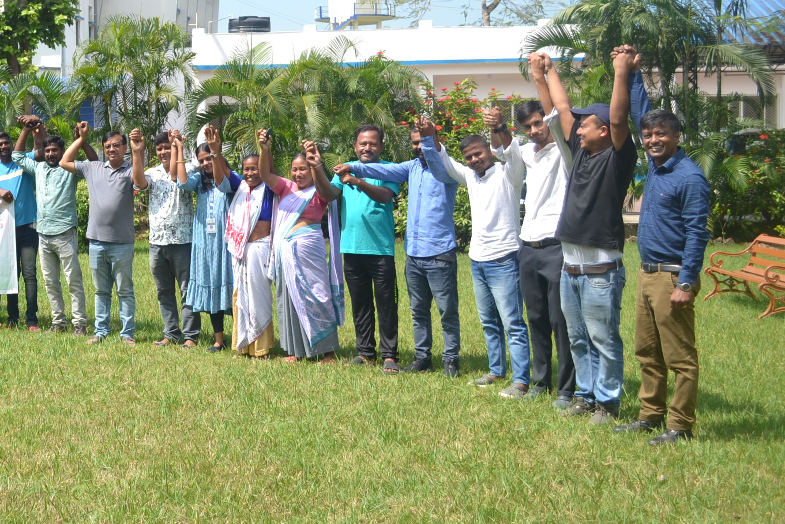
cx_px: 5
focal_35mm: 60
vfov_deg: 22.6
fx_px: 1308
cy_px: 187
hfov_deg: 31.0
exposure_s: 1/500
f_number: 3.8
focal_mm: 20
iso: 100
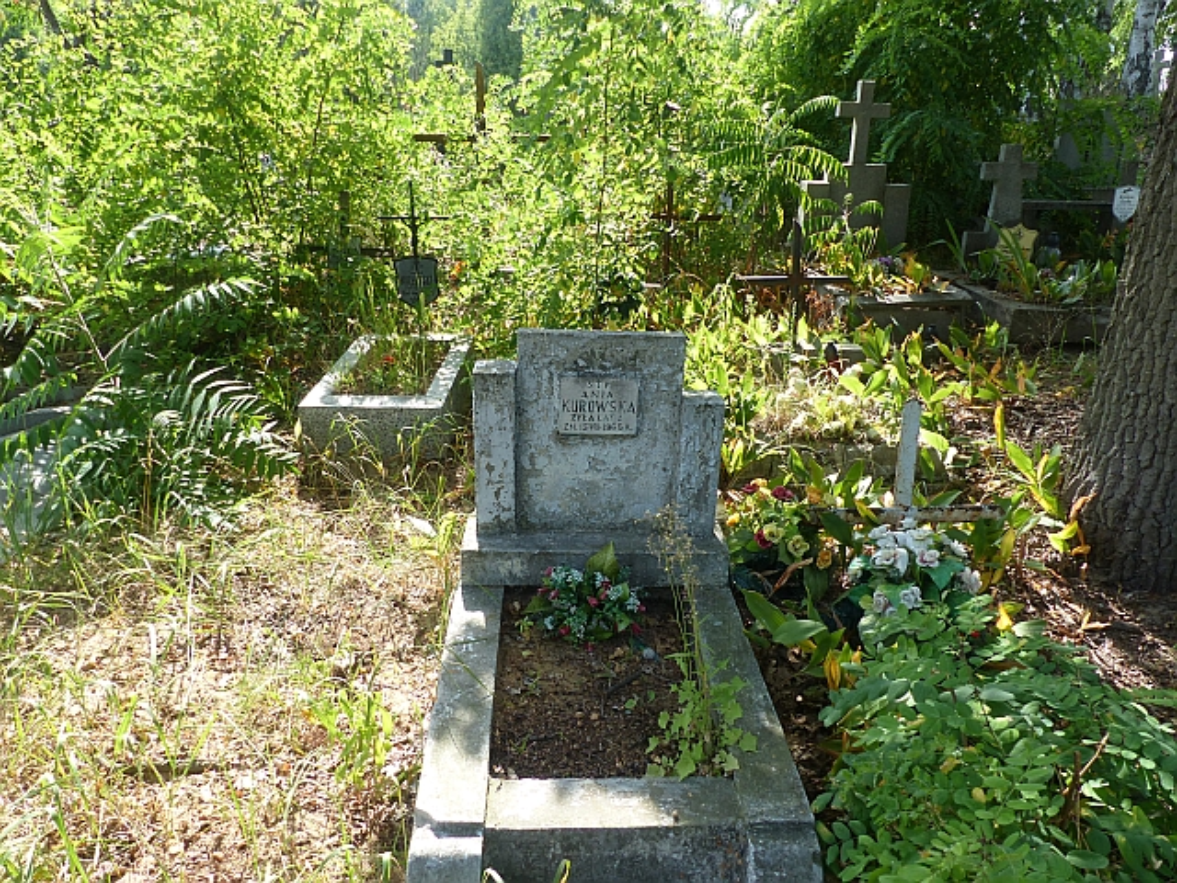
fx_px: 850
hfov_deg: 69.4
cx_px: 588
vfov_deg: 54.9
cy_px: 442
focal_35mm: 25
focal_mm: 4.5
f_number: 4
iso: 100
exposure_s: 1/125
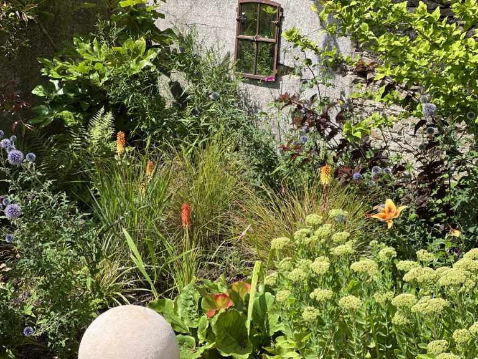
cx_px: 239
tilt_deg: -10.7
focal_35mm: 77
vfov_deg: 19.1
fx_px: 1063
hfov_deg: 25.3
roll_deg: -2.3
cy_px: 180
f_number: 2.8
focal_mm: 9
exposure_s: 1/501
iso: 32
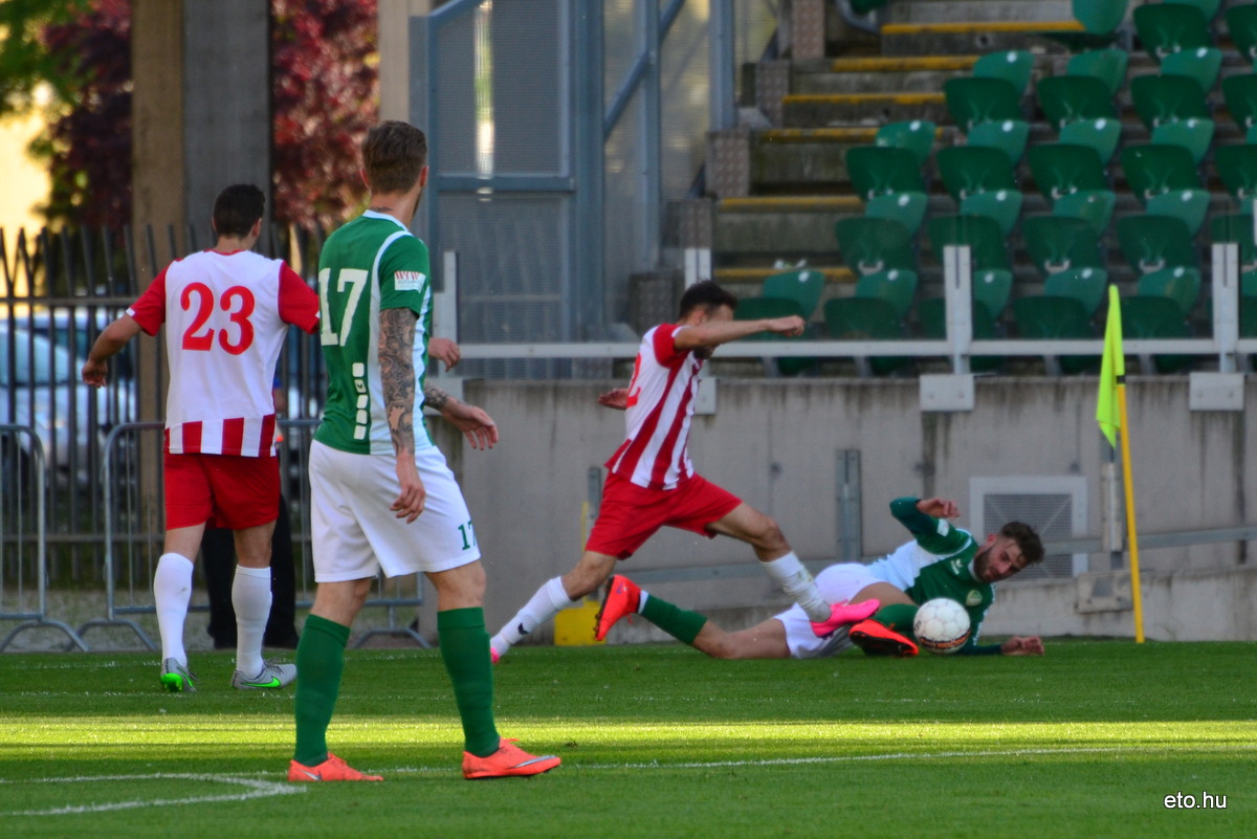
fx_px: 15717
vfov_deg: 3.1
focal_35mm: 450
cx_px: 628
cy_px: 420
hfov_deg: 4.6
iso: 400
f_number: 5.6
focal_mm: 300
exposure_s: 1/500
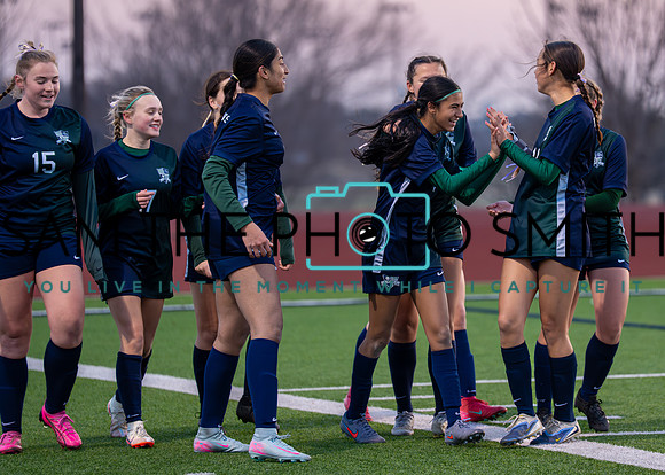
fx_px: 4245
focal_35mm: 225
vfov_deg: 6.4
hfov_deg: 9.0
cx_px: 432
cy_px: 188
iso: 1250
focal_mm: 171
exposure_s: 1/1000
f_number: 2.8
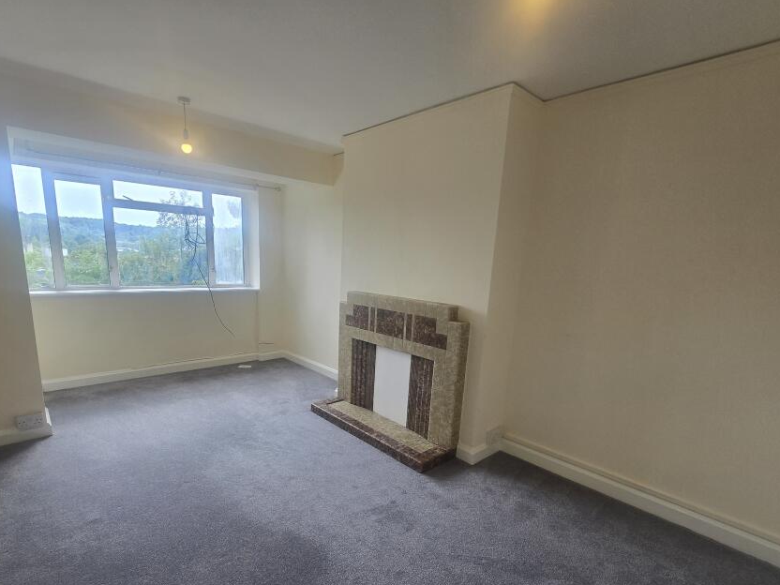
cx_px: 364
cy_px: 340
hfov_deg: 94.4
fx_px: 361
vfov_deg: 77.5
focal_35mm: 16
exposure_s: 1/153
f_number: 2.2
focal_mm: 2.2
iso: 50
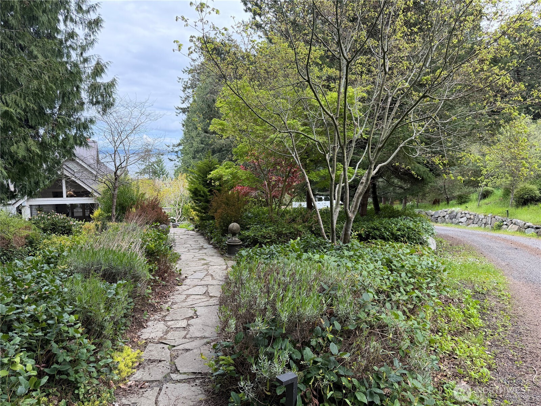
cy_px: 203
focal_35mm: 24
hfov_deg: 71.6
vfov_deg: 56.8
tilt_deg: -7.6
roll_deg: -0.1
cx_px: 270
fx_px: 375
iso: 100
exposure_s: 1/649
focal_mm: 6.76
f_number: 1.78
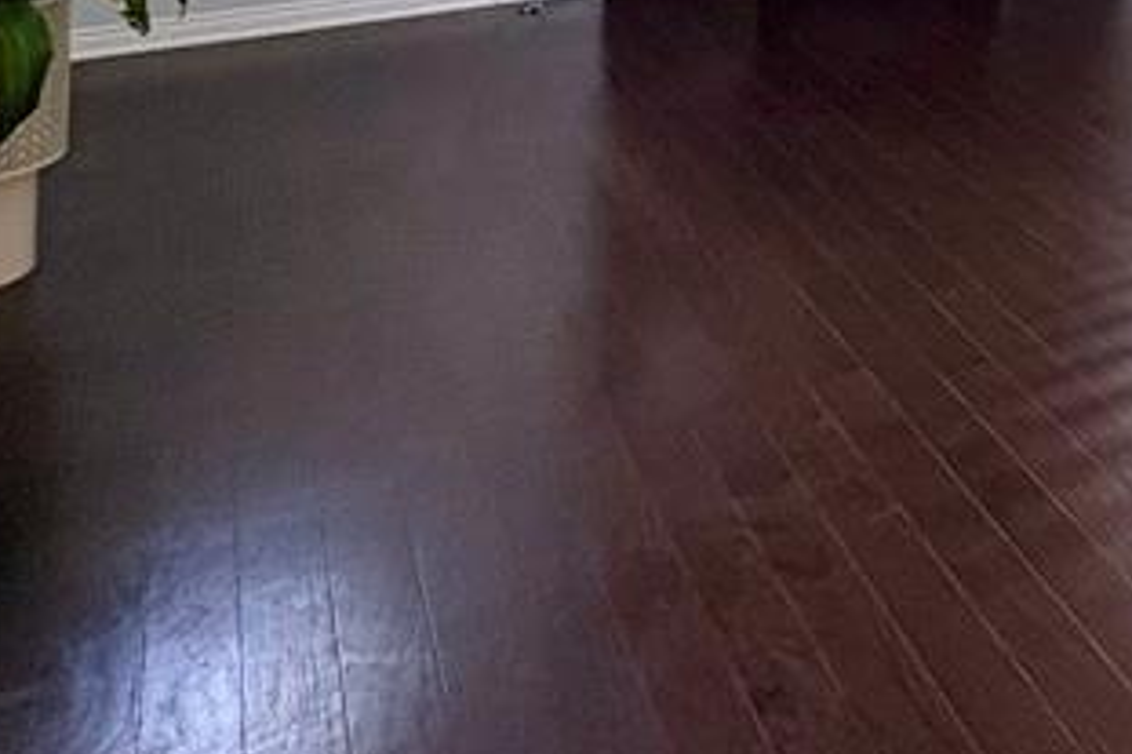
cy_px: -386
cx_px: 1514
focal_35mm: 48
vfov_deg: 22.7
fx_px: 1508
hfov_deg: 30.9
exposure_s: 1/60
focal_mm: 2.22
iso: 400
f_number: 2.2
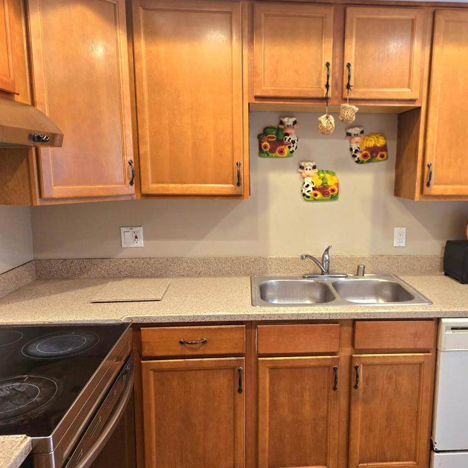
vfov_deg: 57.3
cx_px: 287
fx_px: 428
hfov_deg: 56.7
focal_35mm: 28
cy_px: 227
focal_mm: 5.4
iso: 320
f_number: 1.8
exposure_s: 1/120
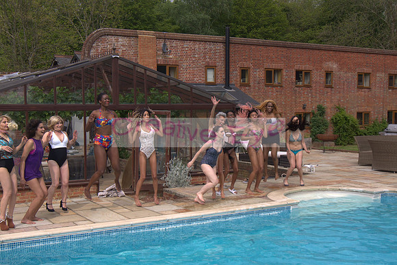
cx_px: 198
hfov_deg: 43.6
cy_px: 132
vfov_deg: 29.9
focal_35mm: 45
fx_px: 496
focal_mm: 30
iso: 125
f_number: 6.3
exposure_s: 1/500
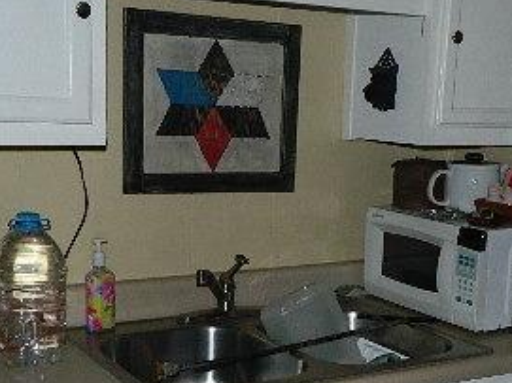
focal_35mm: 59
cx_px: 283
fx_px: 872
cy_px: 313
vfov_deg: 24.4
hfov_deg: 32.7
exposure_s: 1/30
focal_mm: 4.5
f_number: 3.1
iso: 200
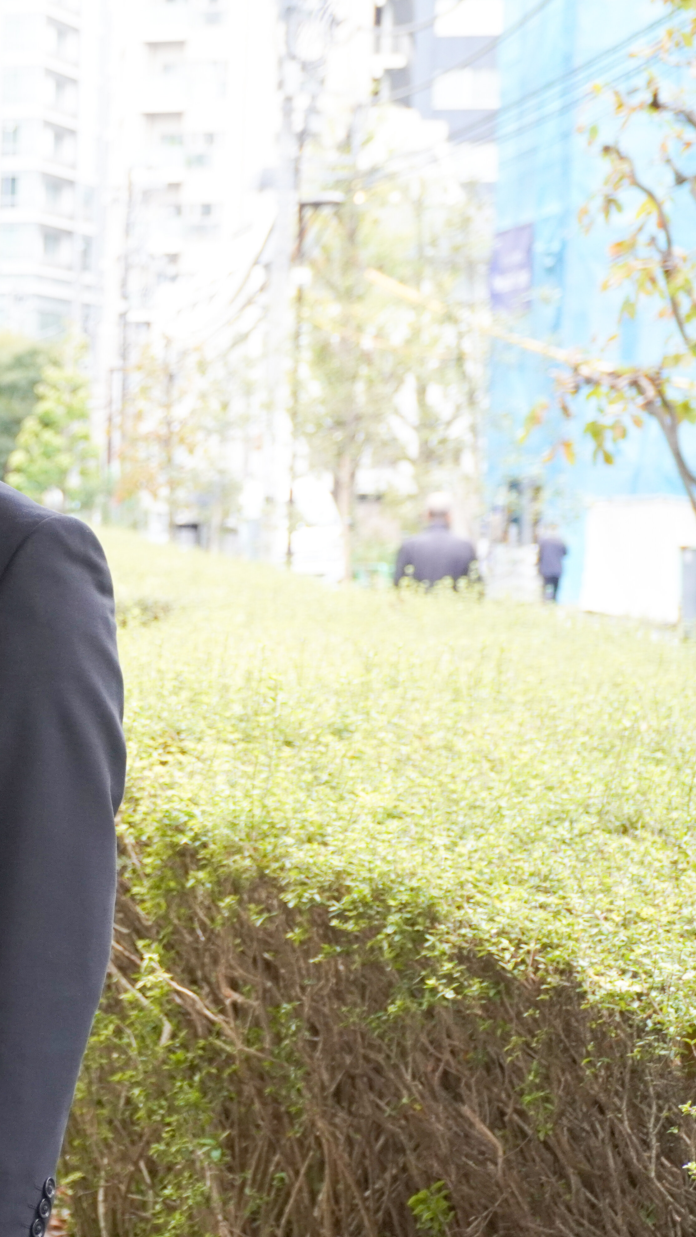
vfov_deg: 23.7
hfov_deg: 13.0
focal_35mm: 90
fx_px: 2953
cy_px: 616
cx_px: -223
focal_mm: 38
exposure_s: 1/160
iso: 1000
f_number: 5.6
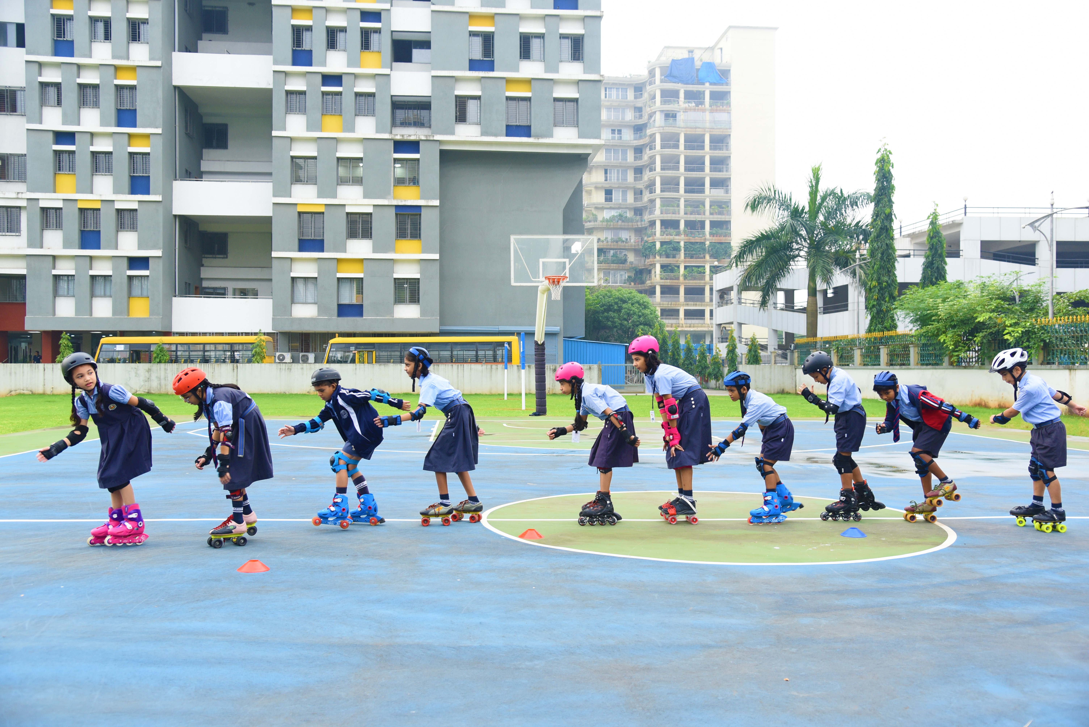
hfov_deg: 58.7
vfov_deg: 41.1
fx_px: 968
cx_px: 544
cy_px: 364
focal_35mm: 32
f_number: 4.5
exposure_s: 1/200
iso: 500
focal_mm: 32
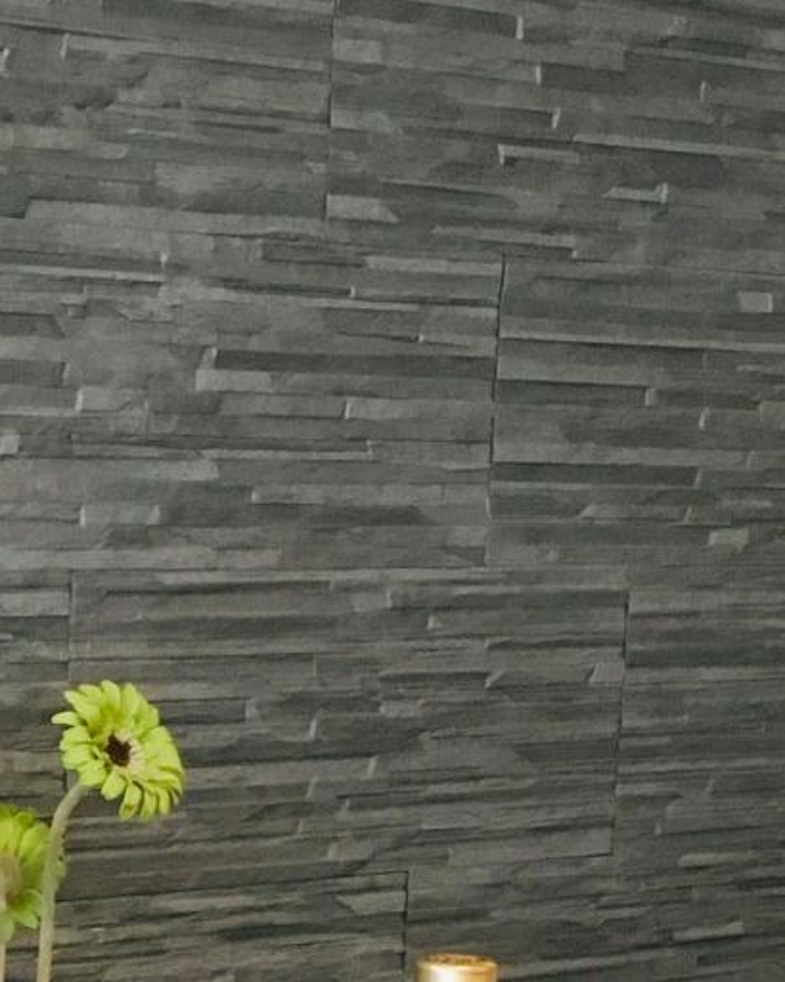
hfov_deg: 13.5
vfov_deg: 16.5
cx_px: 56
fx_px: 3284
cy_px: 1108
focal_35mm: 113
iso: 200
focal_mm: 4.15
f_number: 2.2
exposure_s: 1/33
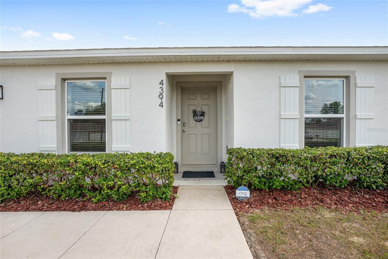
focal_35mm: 15
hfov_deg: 100.4
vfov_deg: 77.3
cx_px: 194
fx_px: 162
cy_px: 130
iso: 320
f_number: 7.1
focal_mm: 15
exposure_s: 1/400
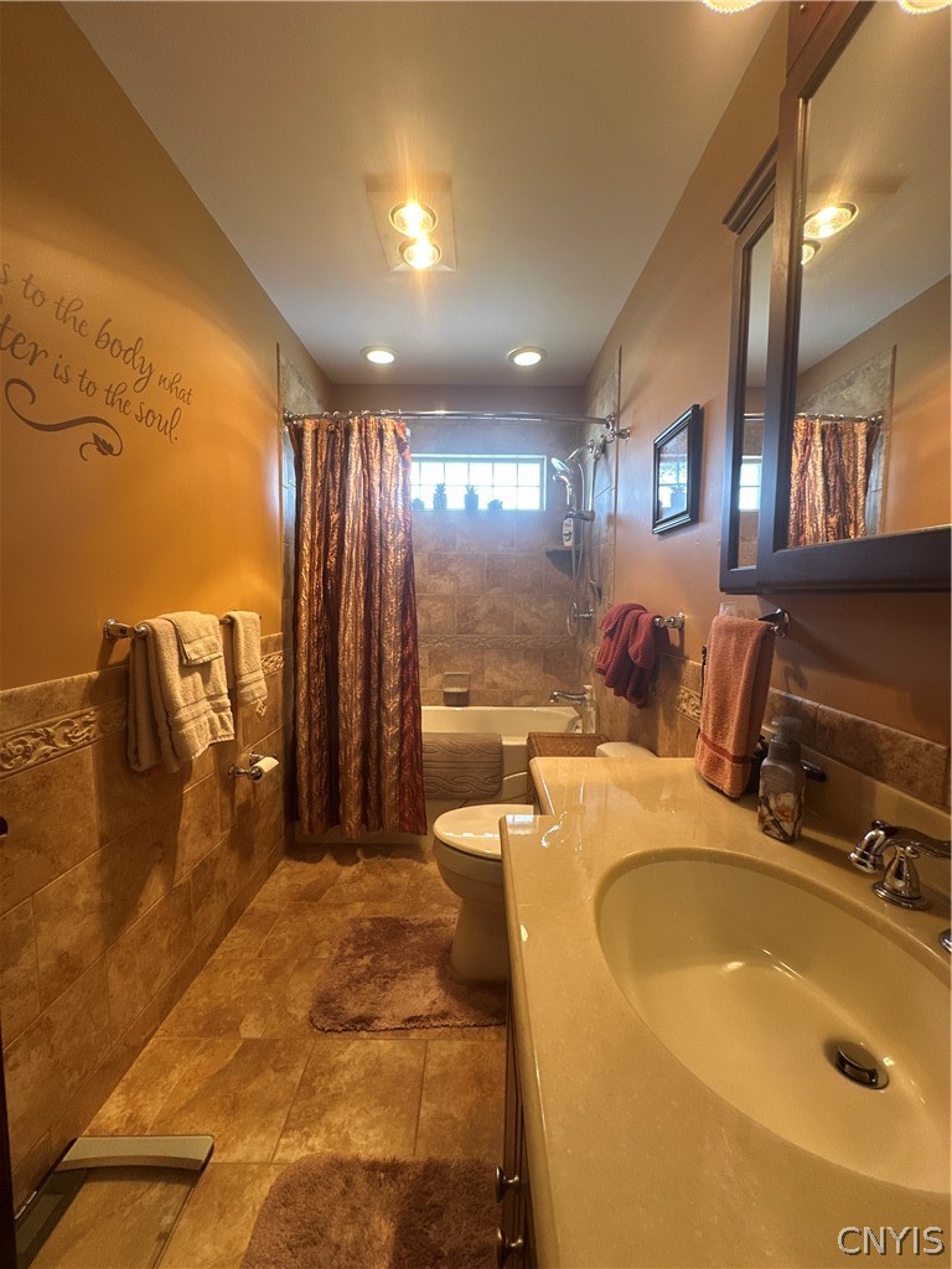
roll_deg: -1.7
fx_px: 513
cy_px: 634
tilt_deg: -5.0
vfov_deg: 102.1
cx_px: 476
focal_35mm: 14
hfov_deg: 85.7
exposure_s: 1/120
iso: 250
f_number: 2.2
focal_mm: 2.22
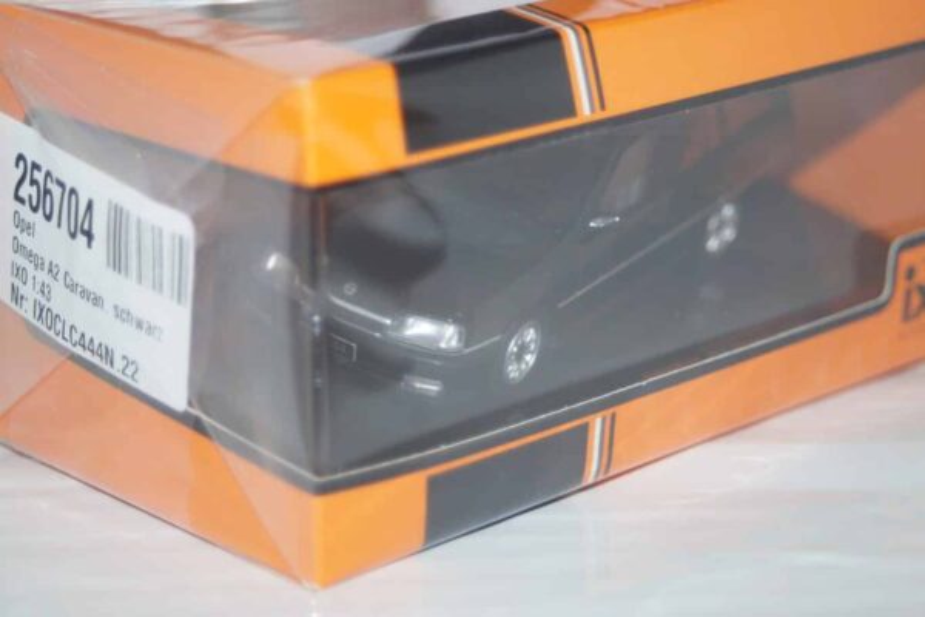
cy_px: 308
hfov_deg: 22.6
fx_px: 2312
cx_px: 462
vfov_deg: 15.2
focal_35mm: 90
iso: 250
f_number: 5.6
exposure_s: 1/100
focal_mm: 60
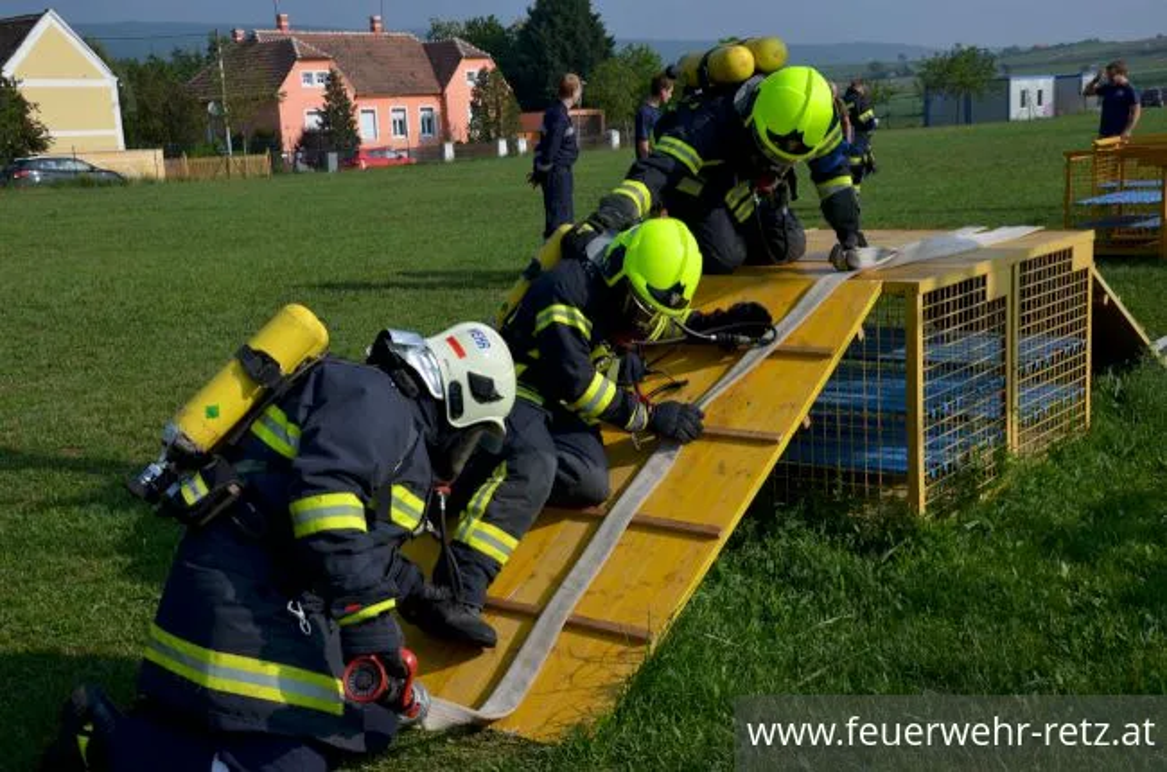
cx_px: 584
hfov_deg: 43.7
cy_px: 386
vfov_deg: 29.7
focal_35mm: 45
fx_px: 1455
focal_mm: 30
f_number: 8
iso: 400
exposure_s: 1/2000
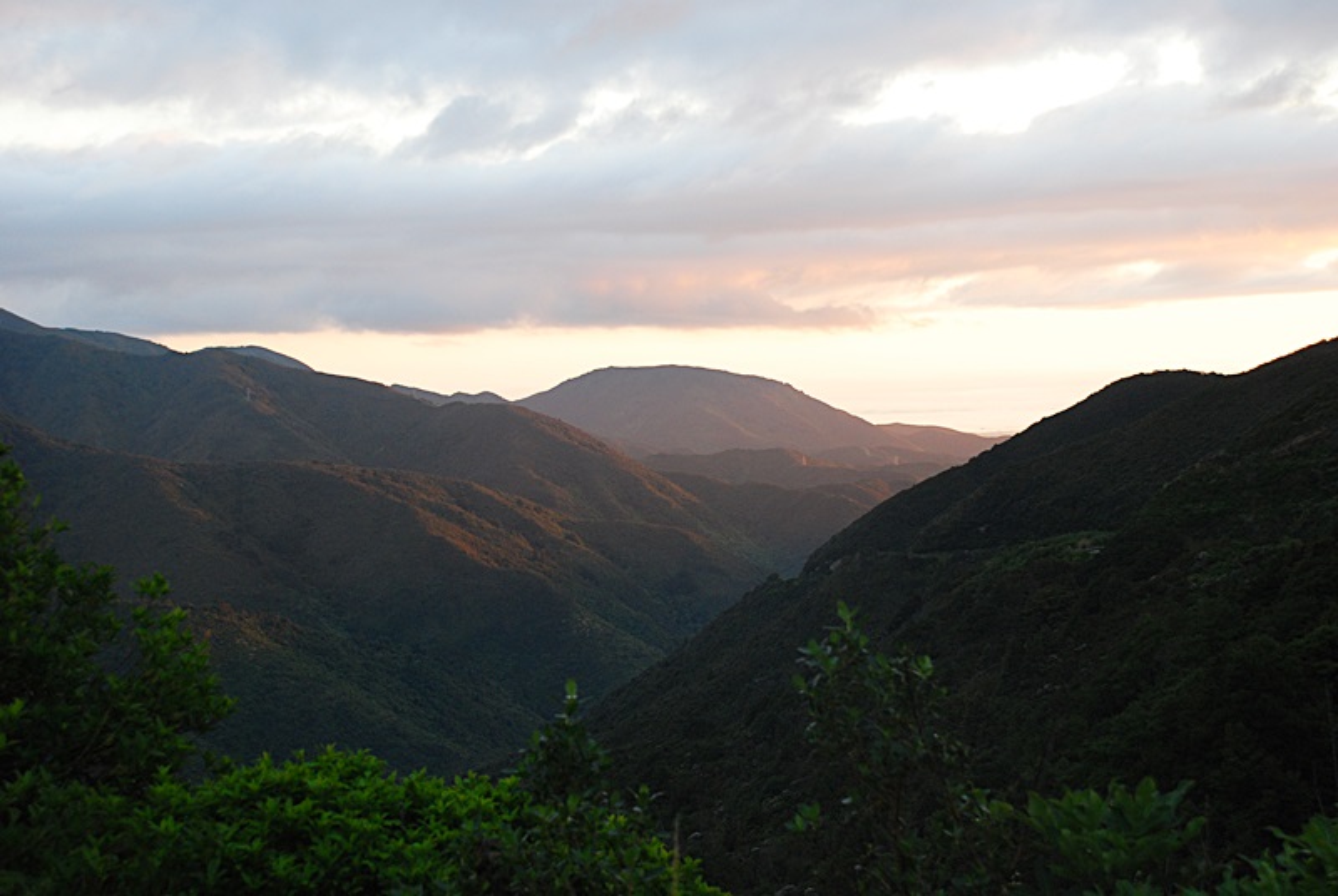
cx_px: 669
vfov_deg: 19.0
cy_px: 448
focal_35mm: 72
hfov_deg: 28.0
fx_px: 2680
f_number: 5.6
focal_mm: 48
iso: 400
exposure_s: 1/80
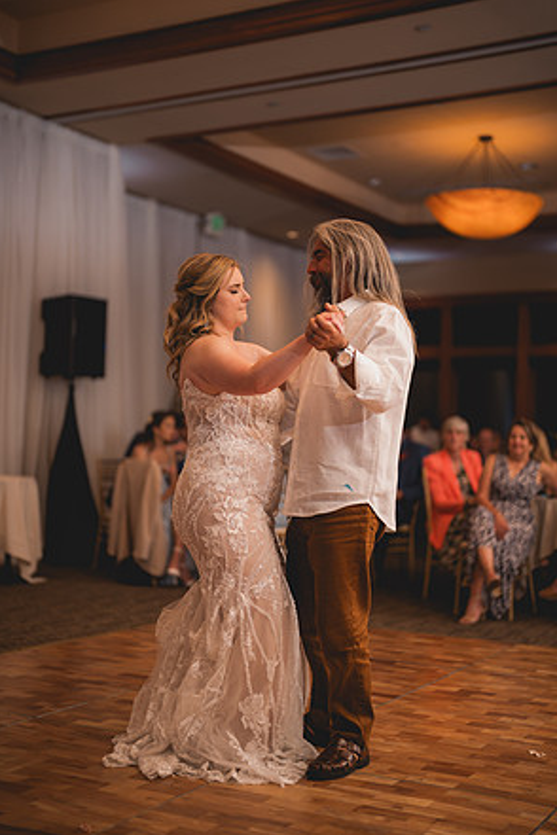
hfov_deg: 26.5
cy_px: 411
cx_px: 280
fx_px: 1184
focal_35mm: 51
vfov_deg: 38.9
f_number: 1.2
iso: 125
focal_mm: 50
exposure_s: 1/250
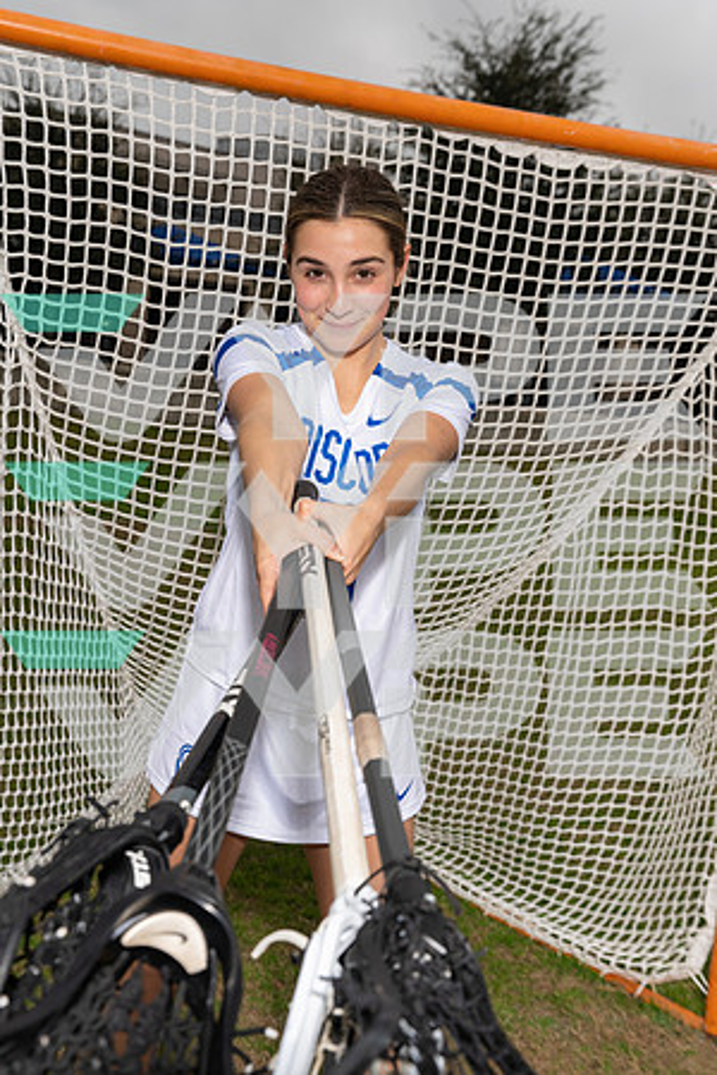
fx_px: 1434
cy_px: 538
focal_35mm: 48
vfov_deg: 41.1
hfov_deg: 28.1
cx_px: 358
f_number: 6.3
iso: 200
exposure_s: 1/250
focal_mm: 48
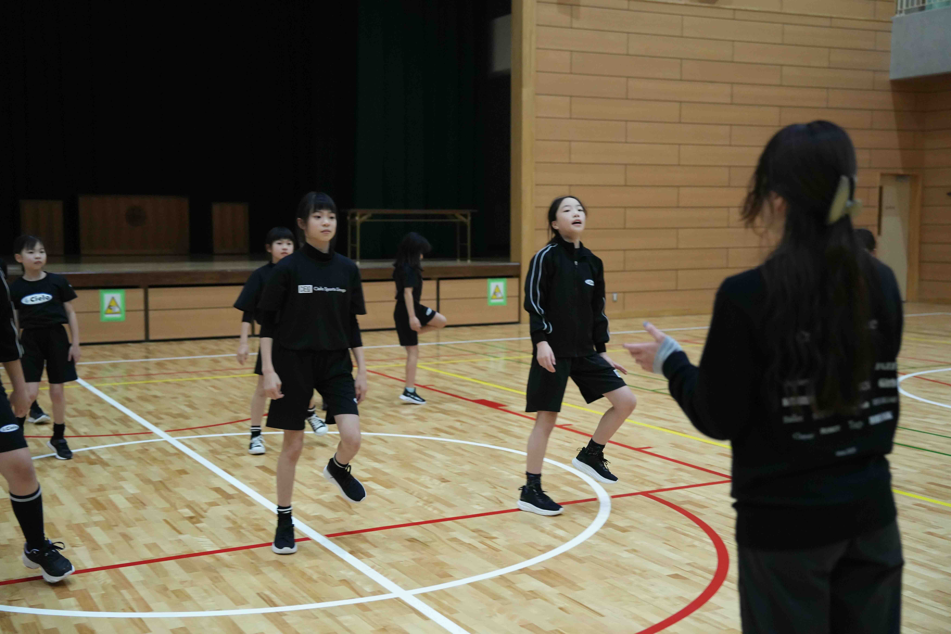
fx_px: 1189
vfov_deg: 29.9
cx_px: 476
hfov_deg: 43.6
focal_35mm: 45
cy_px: 317
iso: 5000
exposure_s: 1/160
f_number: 2.8
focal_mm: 45
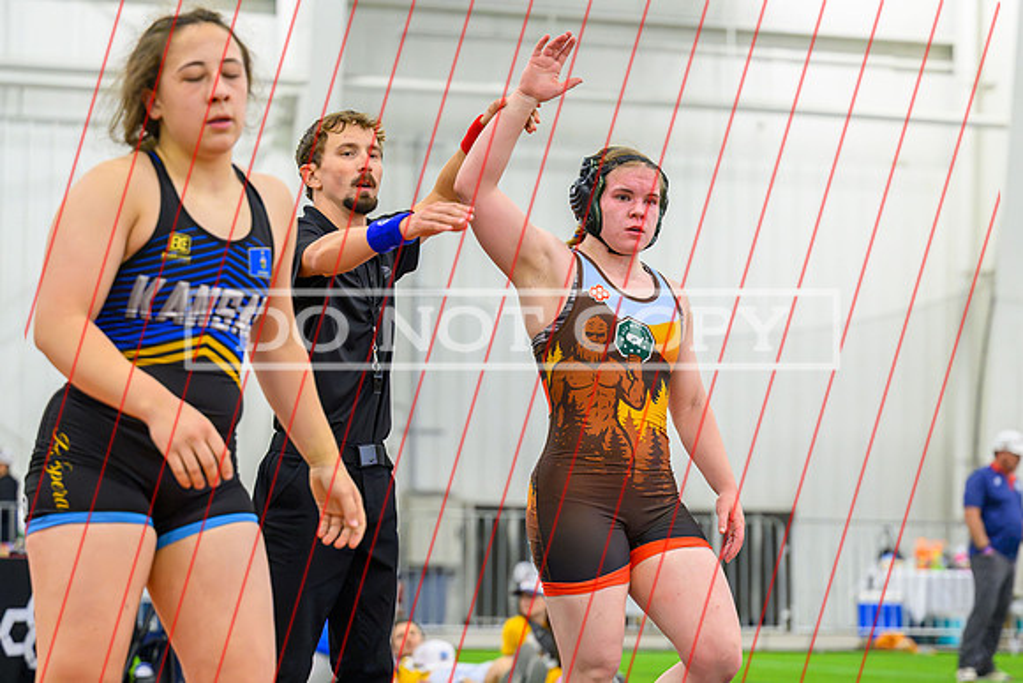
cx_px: 538
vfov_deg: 11.8
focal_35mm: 116
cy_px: 445
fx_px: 3298
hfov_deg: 17.6
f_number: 2.8
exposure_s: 1/640
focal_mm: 79
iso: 6400
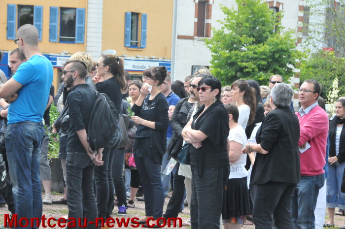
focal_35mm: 168
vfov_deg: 8.2
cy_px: 114
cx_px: 172
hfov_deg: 12.2
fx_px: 1608
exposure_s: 1/1000
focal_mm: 112
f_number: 16
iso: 3200
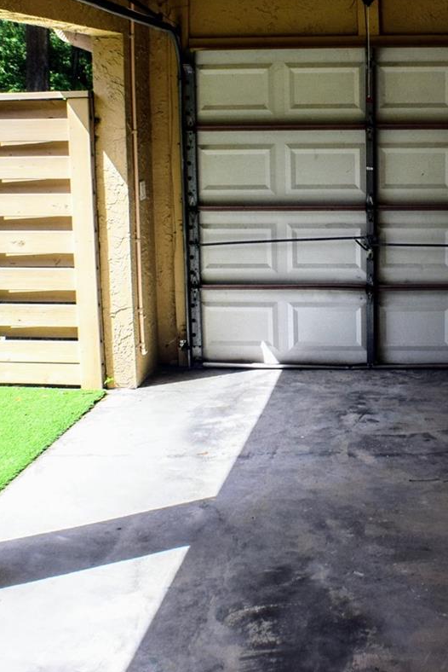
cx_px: 353
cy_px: 228
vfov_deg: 28.7
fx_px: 1306
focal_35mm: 70
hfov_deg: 19.3
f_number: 11
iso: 400
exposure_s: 1/400
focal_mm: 23
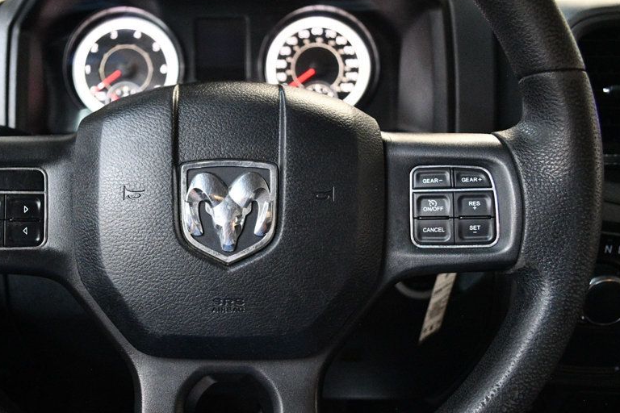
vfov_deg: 36.9
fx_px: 620
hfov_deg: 52.3
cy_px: 211
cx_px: 215
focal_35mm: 36
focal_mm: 18
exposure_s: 1/60
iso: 4500
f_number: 3.5
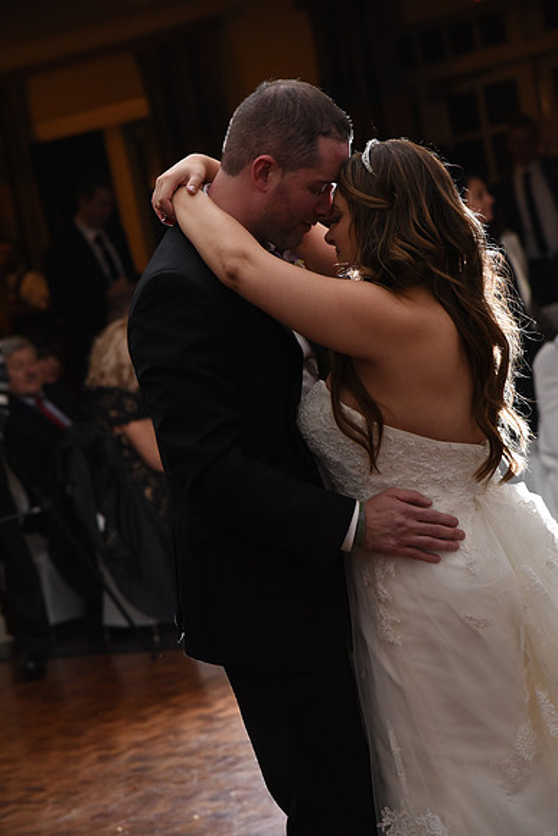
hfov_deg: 11.4
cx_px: 279
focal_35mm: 120
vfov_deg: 17.1
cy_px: 418
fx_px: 2788
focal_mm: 120
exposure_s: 1/100
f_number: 5.6
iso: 2500
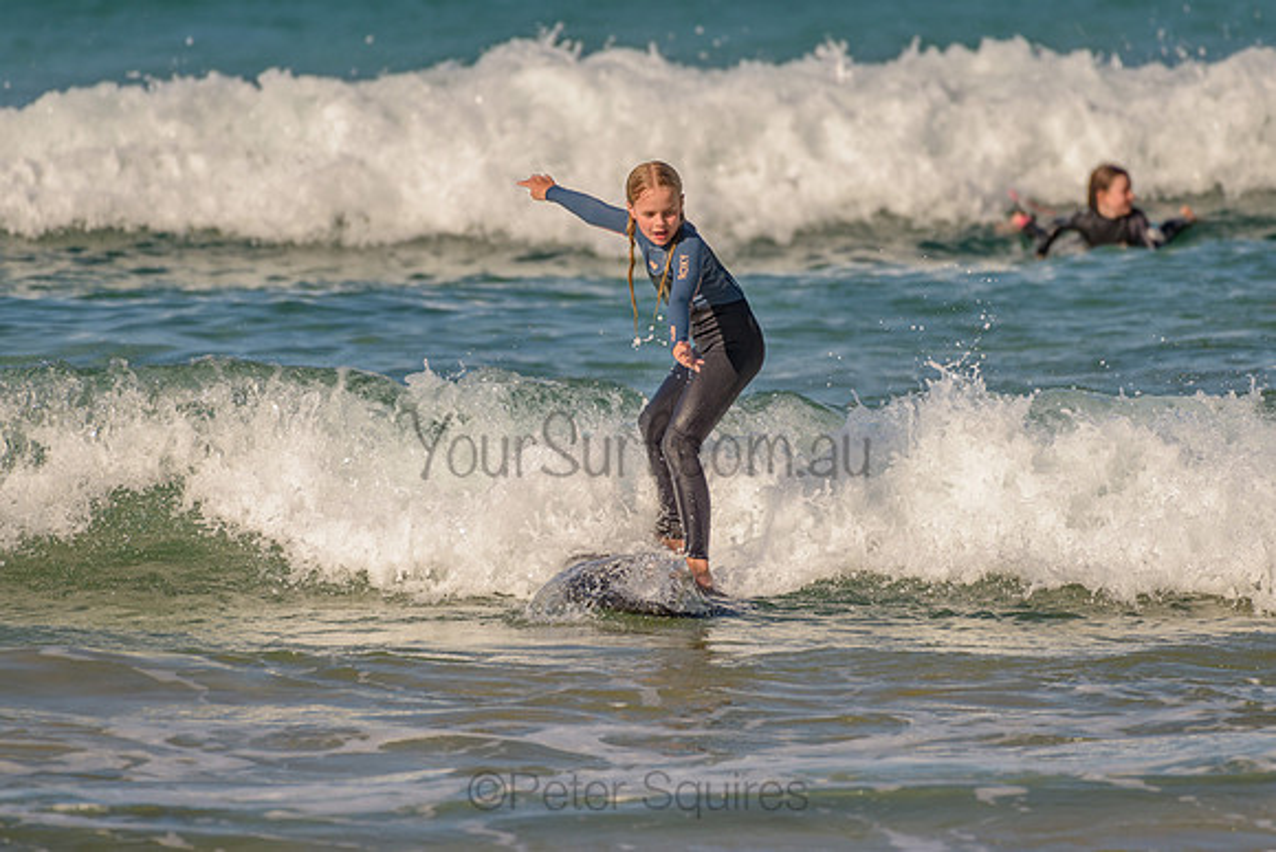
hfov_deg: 3.4
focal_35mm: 613
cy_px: 378
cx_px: 684
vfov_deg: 2.2
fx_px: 21744
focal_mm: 500
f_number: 5.6
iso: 110
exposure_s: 1/2000
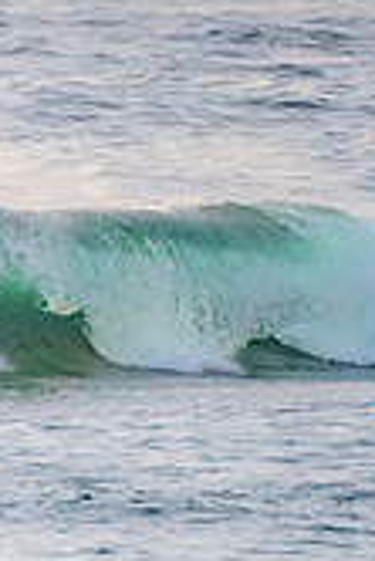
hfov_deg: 0.6
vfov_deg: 0.9
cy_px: 318
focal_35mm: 2312
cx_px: -179
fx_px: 36047
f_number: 5.6
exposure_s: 1/2000
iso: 560
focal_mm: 500
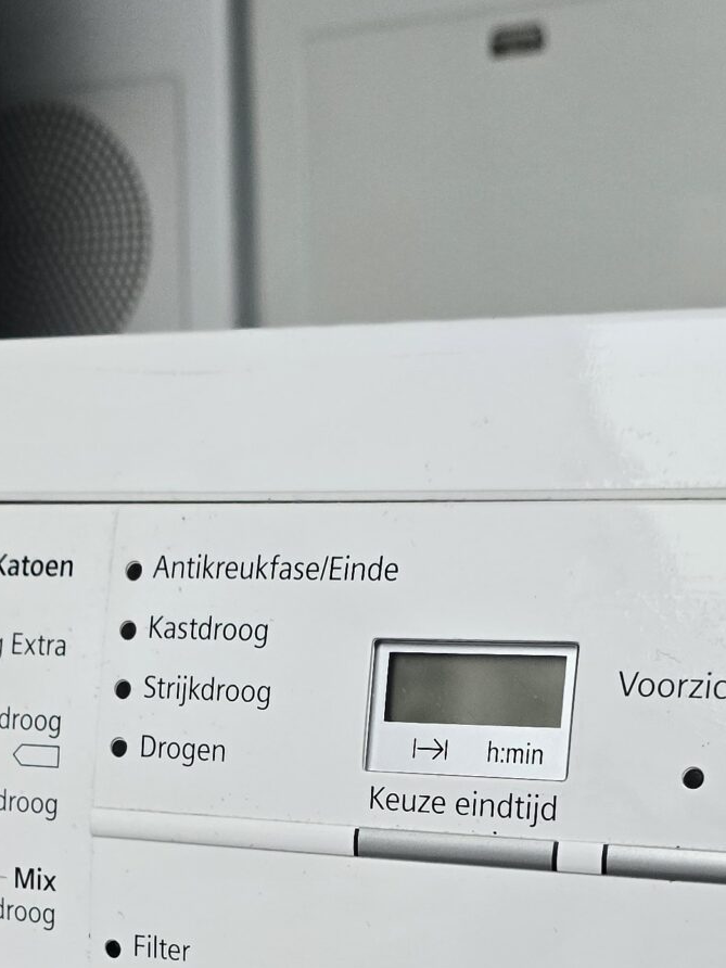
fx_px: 1846
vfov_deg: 27.8
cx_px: 302
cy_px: 946
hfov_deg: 22.2
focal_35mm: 66
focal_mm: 6.3
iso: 125
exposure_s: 1/100
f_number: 1.7
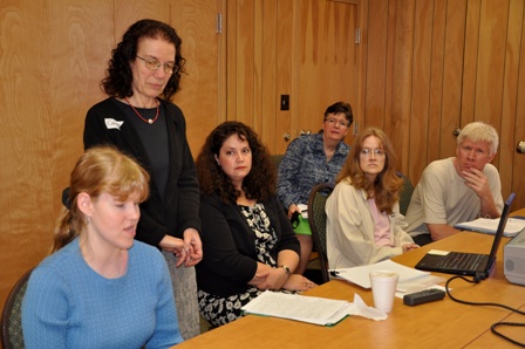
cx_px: 262
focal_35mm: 52
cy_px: 174
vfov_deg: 25.7
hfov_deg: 37.9
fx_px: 765
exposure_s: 1/60
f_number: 4.5
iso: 400
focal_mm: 35
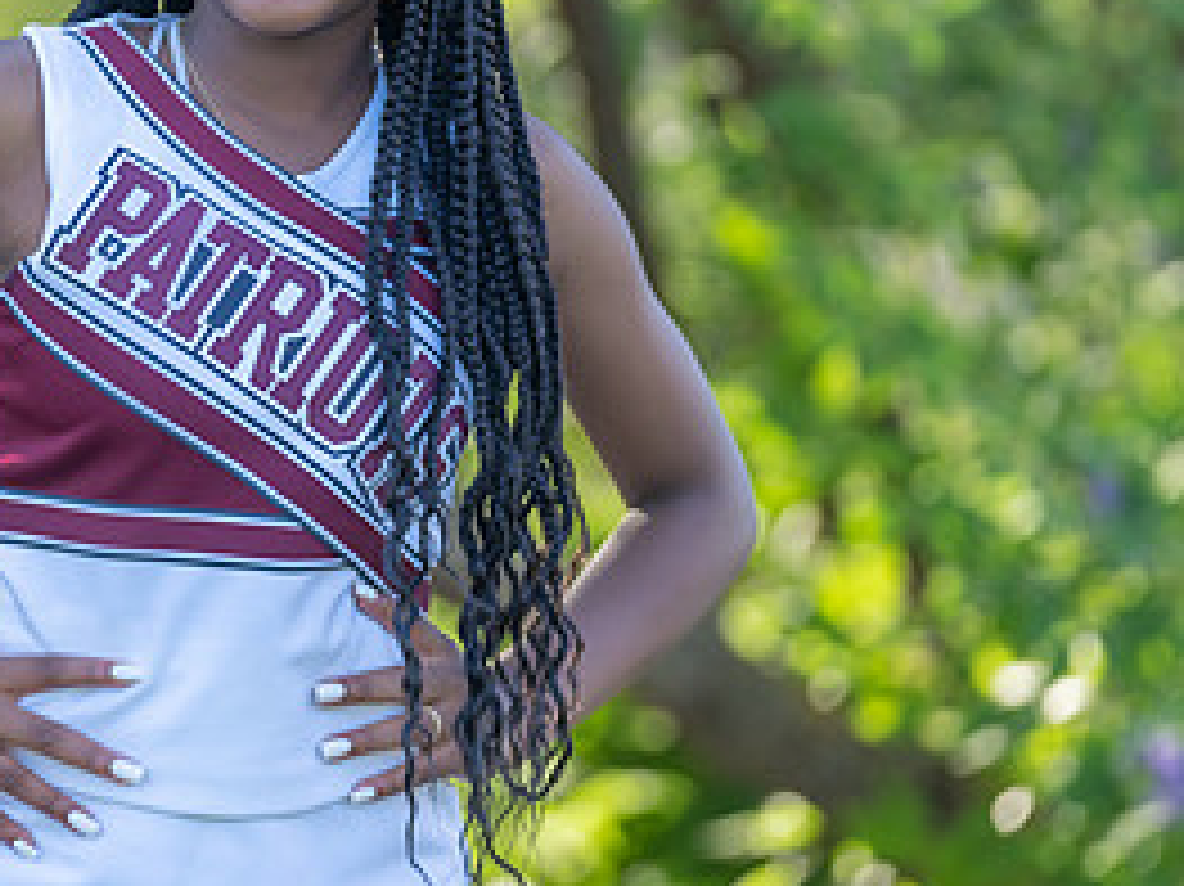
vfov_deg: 4.4
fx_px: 11453
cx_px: 270
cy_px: 299
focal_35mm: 335
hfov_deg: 5.9
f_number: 2.8
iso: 125
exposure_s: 1/320
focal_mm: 158
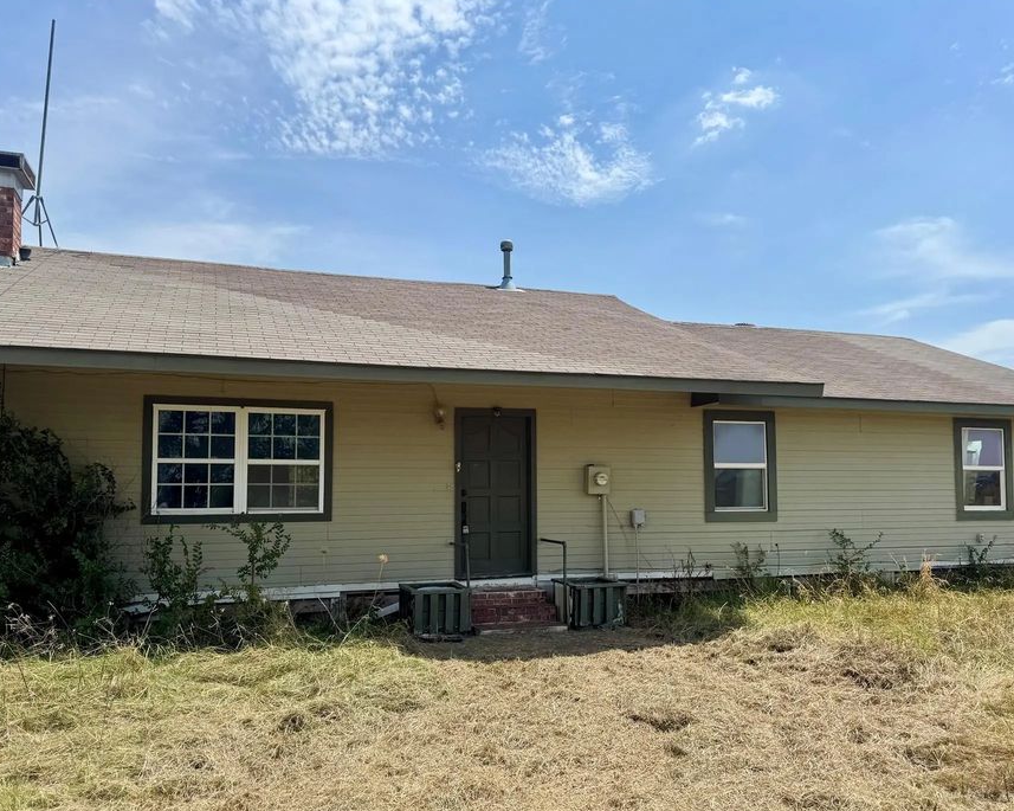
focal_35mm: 28
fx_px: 840
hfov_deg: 62.2
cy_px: 445
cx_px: 503
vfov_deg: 51.4
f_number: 1.78
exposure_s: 1/4049
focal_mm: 6.76
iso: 80
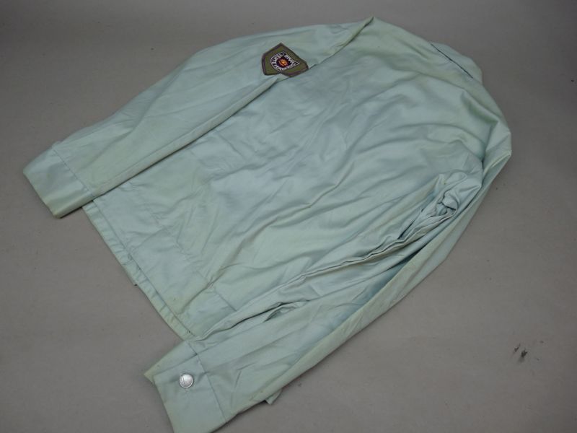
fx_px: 450
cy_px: 216
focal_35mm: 27
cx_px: 288
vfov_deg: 51.4
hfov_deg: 65.3
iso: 100
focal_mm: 4.8
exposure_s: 1/60
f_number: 2.8
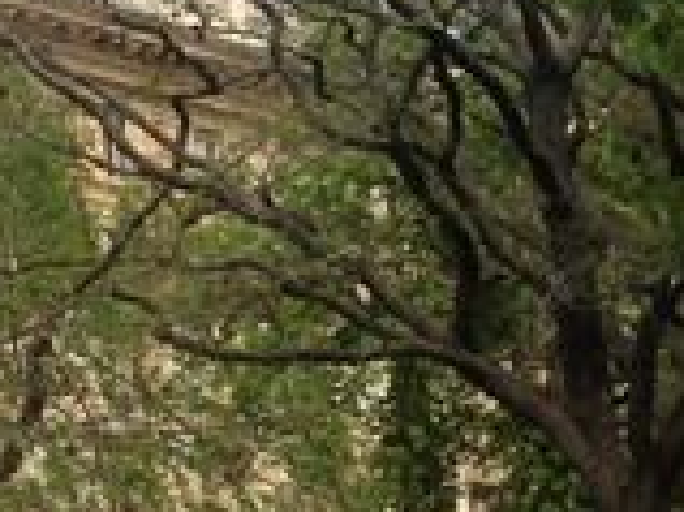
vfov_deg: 10.9
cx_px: -546
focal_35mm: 135
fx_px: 2666
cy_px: 435
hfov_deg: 13.2
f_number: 2.4
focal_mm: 4.12
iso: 50
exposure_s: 1/616
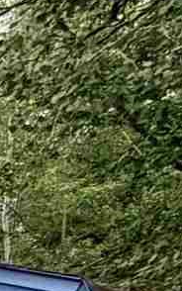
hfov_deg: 4.3
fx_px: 1229
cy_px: 667
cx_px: -1110
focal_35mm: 155
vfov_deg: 11.5
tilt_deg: -6.0
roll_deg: +0.0
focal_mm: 2.22
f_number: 2.2
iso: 64
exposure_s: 1/468
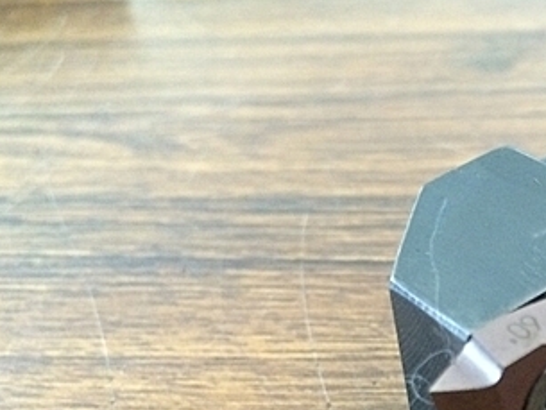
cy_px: 415
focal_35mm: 63
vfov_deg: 22.4
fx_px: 994
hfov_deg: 28.7
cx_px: 550
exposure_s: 1/20
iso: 320
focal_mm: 4.12
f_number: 2.2
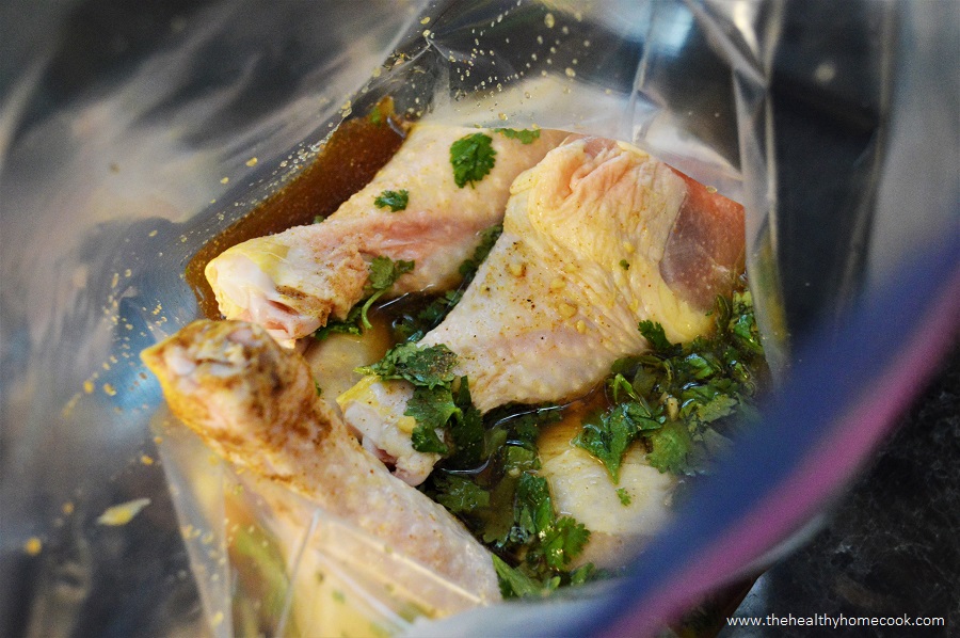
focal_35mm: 39
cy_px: 319
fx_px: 1039
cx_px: 480
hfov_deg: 49.6
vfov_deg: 34.1
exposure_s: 1/125
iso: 3200
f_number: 4.2
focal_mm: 26
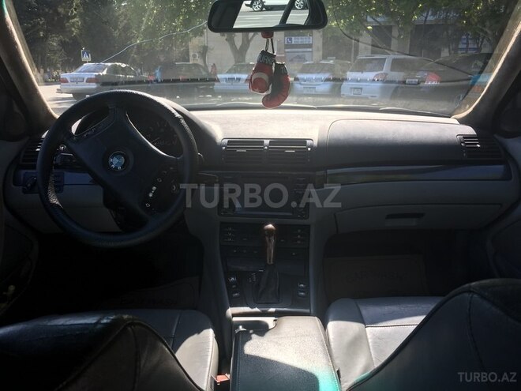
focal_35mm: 29
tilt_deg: -13.3
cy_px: 196
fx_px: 436
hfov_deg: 61.7
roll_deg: +1.2
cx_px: 260
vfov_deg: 48.2
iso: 25
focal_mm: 4.15
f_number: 2.2
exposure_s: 1/323
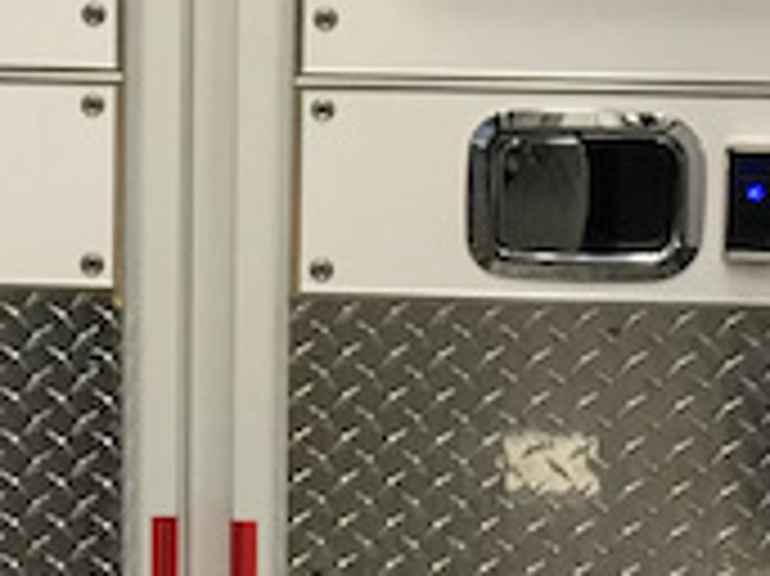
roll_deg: -1.3
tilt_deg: -13.8
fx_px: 4668
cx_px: -216
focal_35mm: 210
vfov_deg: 7.0
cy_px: -144
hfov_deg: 9.3
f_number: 1.8
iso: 40
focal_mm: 3.99
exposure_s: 1/120
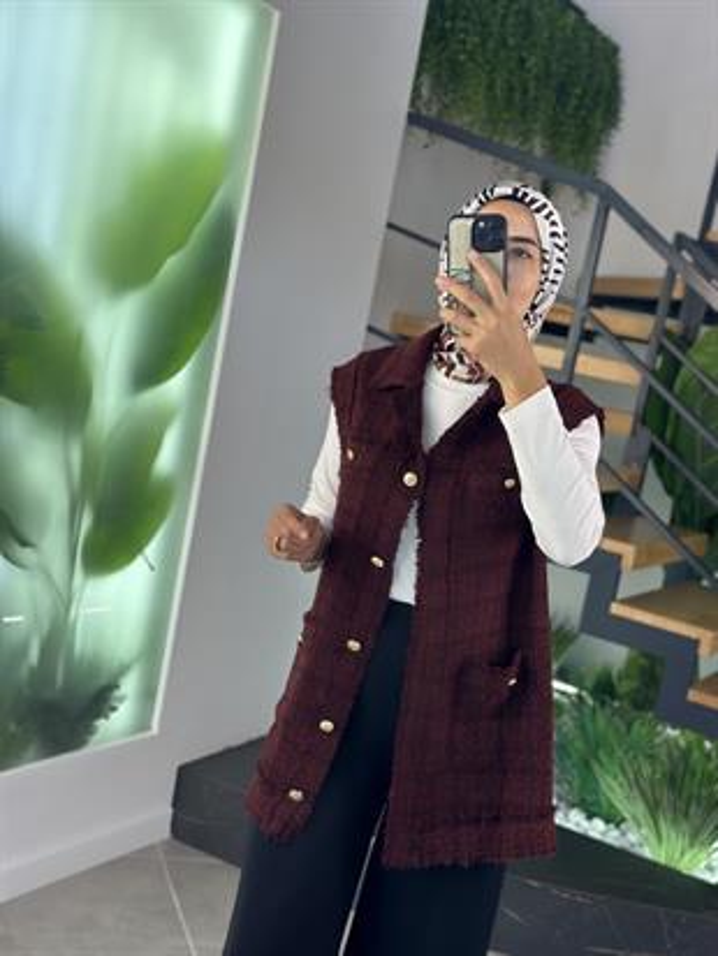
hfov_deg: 30.3
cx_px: 359
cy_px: 478
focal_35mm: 48
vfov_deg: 39.6
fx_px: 1327
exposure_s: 1/240
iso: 80
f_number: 1.78
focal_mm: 6.86
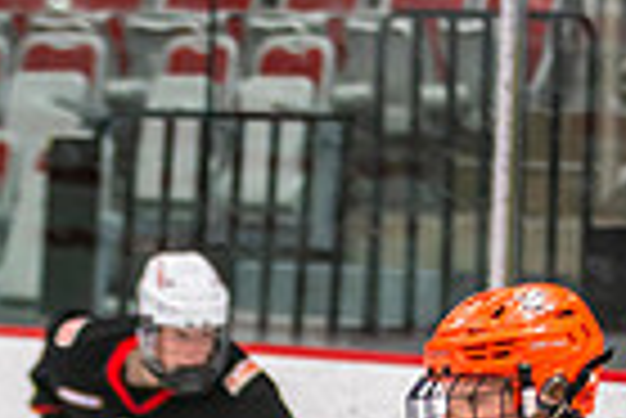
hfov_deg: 4.5
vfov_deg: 3.0
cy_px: 816
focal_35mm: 458
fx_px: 7972
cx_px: 387
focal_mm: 110
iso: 1600
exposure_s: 1/640
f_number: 2.8
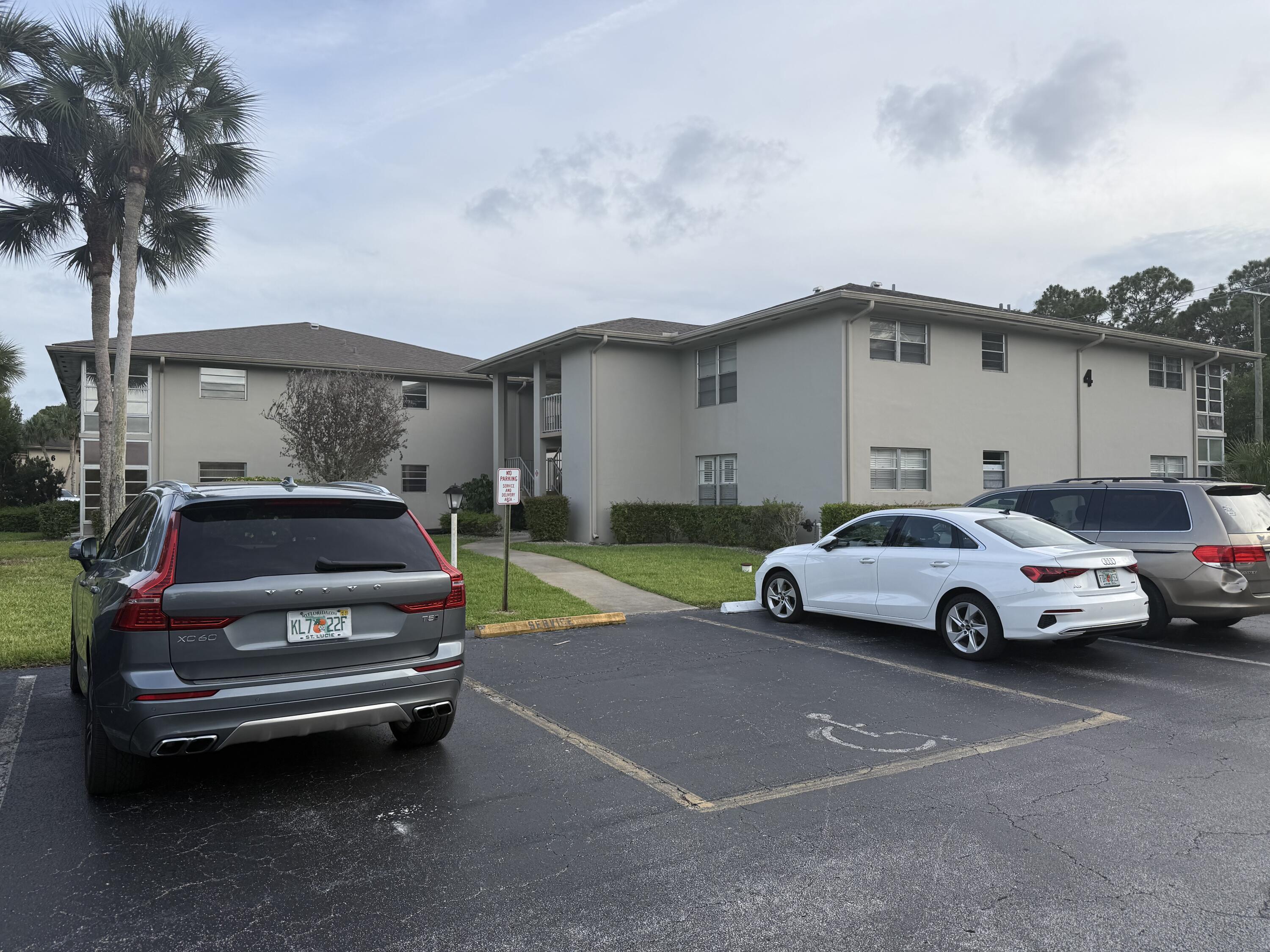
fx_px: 881
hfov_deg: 71.6
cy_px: 476
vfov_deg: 56.8
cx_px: 635
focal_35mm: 24
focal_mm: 6.76
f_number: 1.78
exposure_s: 1/931
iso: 80
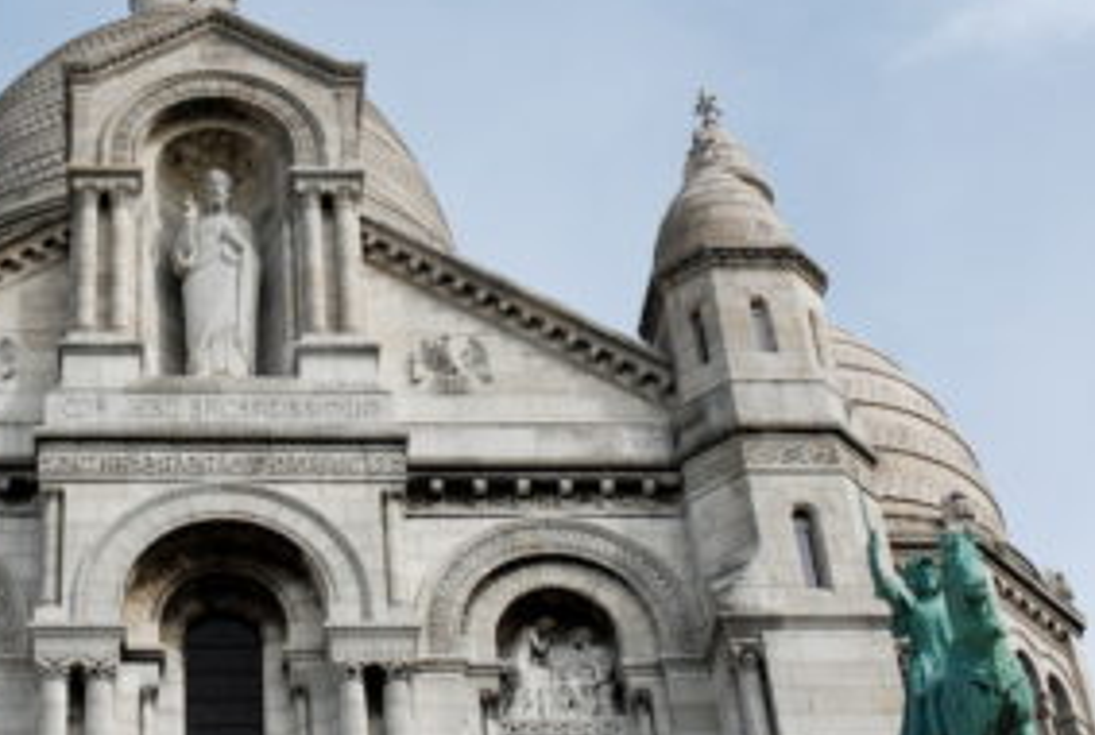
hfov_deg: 25.9
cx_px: 228
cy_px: 377
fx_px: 2343
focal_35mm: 77
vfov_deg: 17.8
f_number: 8
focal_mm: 29
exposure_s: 1/250
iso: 100
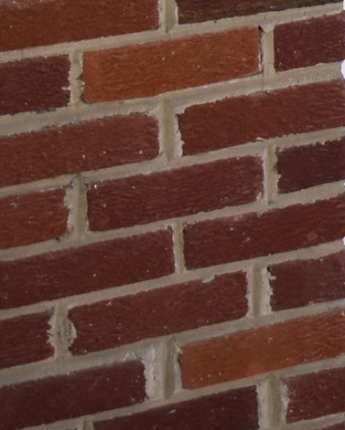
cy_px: -479
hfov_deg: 9.7
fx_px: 2020
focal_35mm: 158
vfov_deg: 10.9
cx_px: 353
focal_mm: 23
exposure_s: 1/250
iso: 640
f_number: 3.8
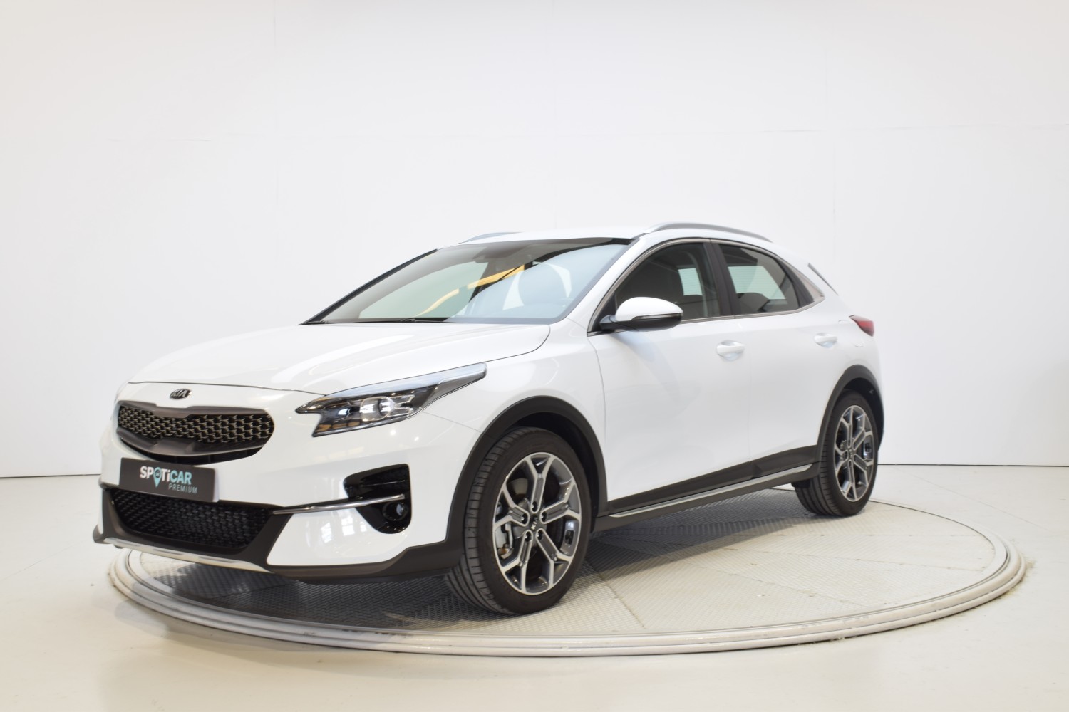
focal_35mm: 42
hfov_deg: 46.4
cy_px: 356
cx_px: 534
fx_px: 1247
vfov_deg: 31.9
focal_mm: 28
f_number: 16
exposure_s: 1/2.5
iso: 100
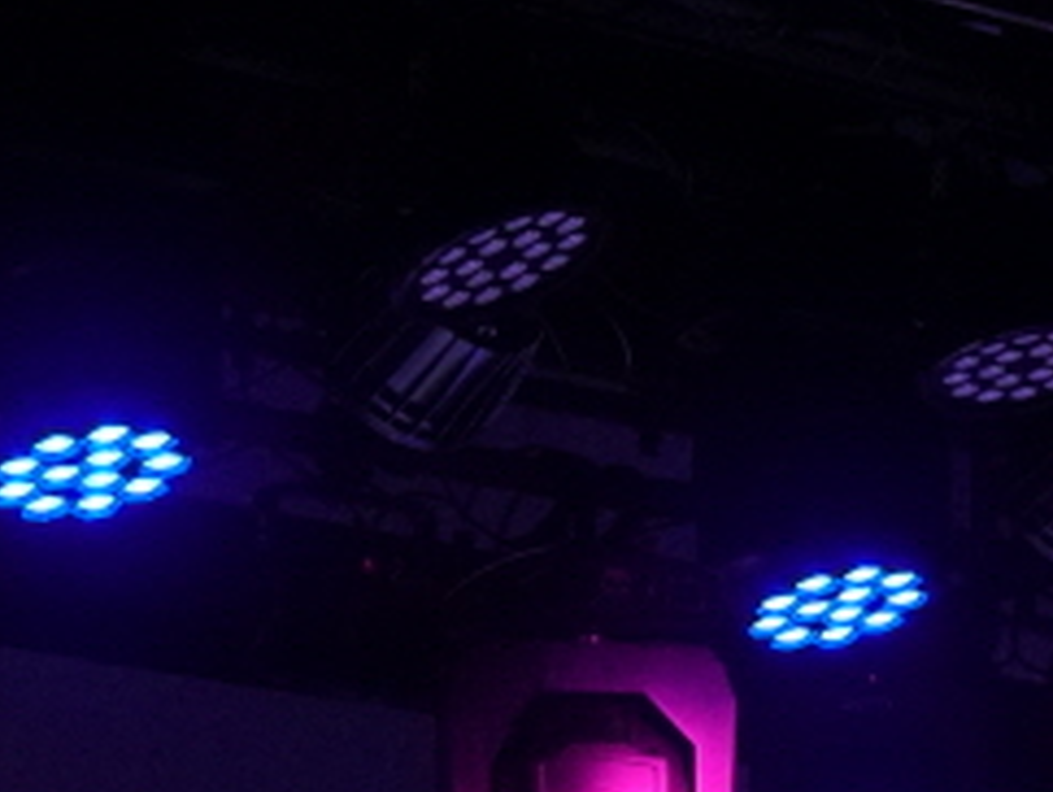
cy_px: 1532
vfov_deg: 6.0
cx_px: 1049
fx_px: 7338
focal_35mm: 241
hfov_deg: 8.2
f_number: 4.5
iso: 2500
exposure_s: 1/400
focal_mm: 27
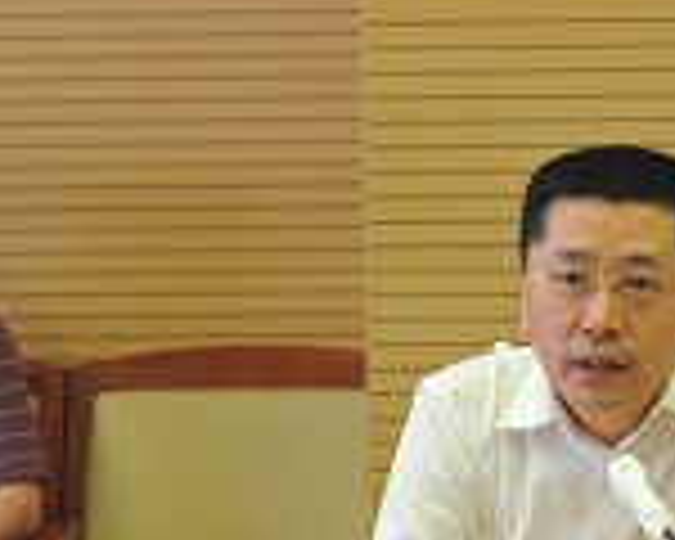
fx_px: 4735
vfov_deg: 6.5
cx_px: 630
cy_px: 164
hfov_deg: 8.1
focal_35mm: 237
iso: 1600
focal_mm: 70
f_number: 4
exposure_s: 1/80
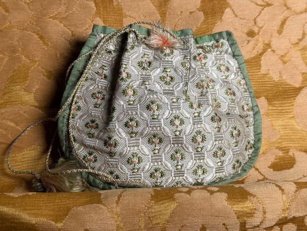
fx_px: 426
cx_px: 154
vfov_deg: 30.3
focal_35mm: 48
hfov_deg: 39.7
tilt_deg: -30.6
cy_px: 116
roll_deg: -0.9
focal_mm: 6.76
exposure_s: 1/243
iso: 64
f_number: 1.78
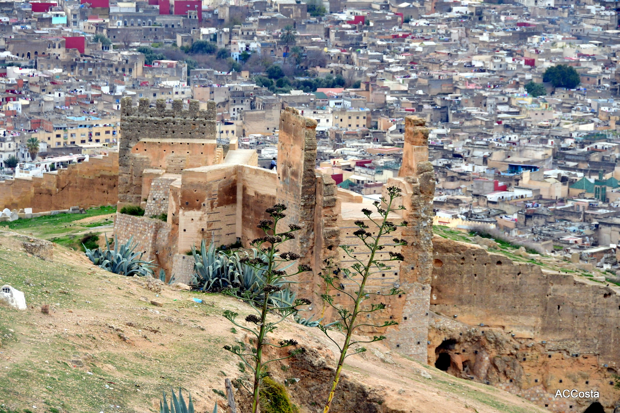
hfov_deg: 14.4
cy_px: 206
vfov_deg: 9.7
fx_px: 2446
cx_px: 310
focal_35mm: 142
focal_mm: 95
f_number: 6.3
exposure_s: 1/1000
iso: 640
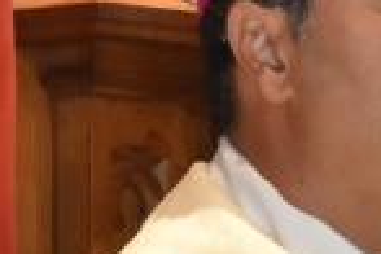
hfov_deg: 1.4
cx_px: 511
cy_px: 219
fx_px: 15503
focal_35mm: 1465
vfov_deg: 0.9
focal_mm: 140
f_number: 5.6
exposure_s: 1/60
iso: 1250
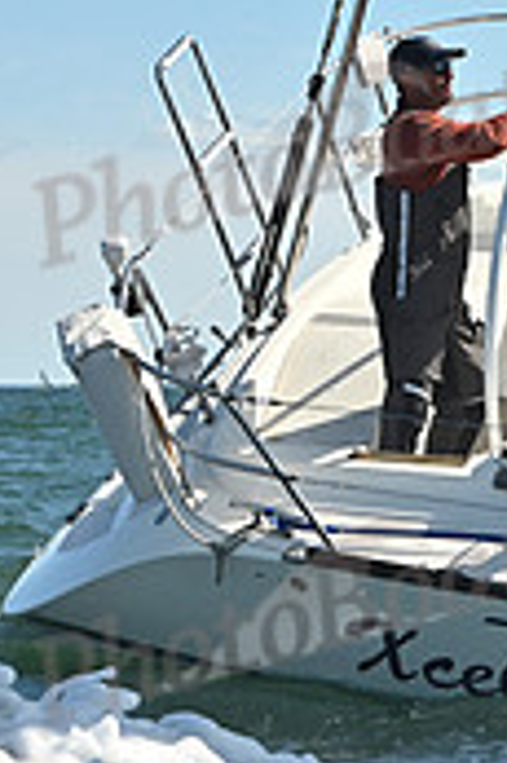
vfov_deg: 8.8
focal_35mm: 235
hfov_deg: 5.7
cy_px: 320
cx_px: 886
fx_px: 4974
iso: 320
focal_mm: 70
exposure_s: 1/1600
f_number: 7.1
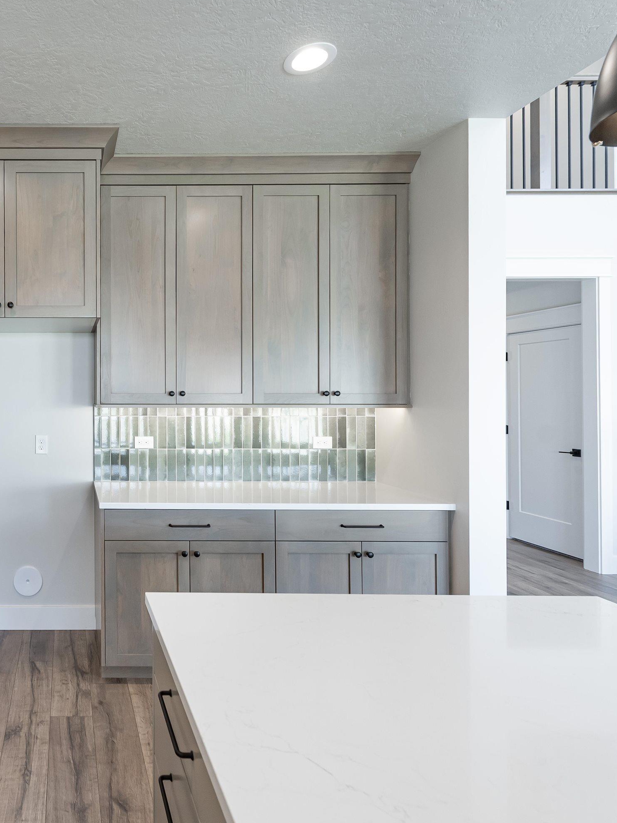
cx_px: 92
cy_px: 409
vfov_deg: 79.0
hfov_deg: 56.9
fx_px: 499
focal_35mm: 21
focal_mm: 14
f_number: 5
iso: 500
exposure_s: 1/40
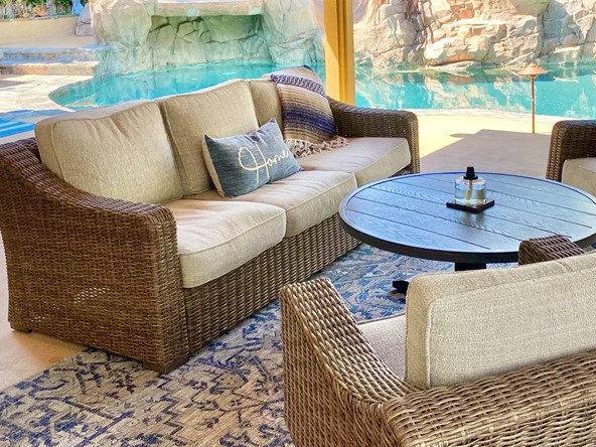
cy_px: 113
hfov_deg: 41.4
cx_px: 411
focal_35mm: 45
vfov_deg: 31.6
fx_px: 775
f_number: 1.8
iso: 32
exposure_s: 1/340
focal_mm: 4.25
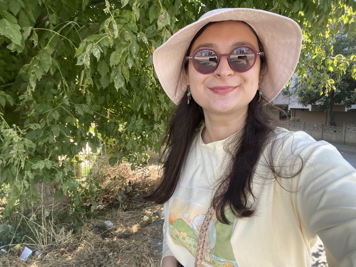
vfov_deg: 58.9
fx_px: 237
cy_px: 134
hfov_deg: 73.9
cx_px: 178
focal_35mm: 23
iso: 32
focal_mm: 2.71
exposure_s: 1/122
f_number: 2.2
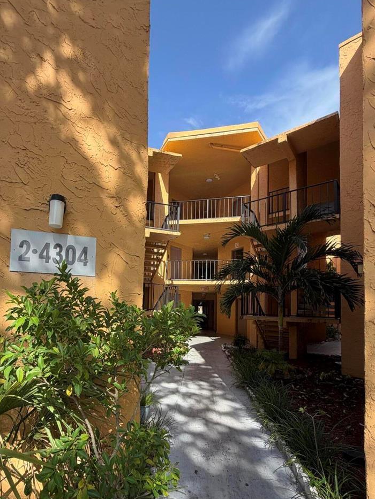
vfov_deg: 86.7
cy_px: 299
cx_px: 138
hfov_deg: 70.3
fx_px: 260
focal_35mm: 18
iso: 50
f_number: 2.2
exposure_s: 1/502
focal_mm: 2.22
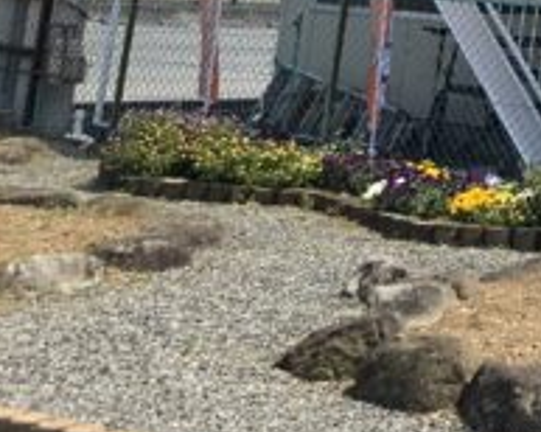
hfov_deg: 15.8
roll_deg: -5.3
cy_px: -300
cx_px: 995
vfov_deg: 13.7
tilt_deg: +9.5
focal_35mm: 102
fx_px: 1632
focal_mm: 3.99
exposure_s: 1/1715
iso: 20
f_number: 1.8
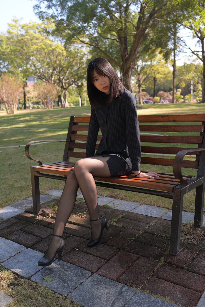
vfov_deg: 54.4
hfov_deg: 37.9
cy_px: 154
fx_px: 299
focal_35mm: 35
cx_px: 102
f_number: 3.5
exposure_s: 1/800
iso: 320
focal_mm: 35
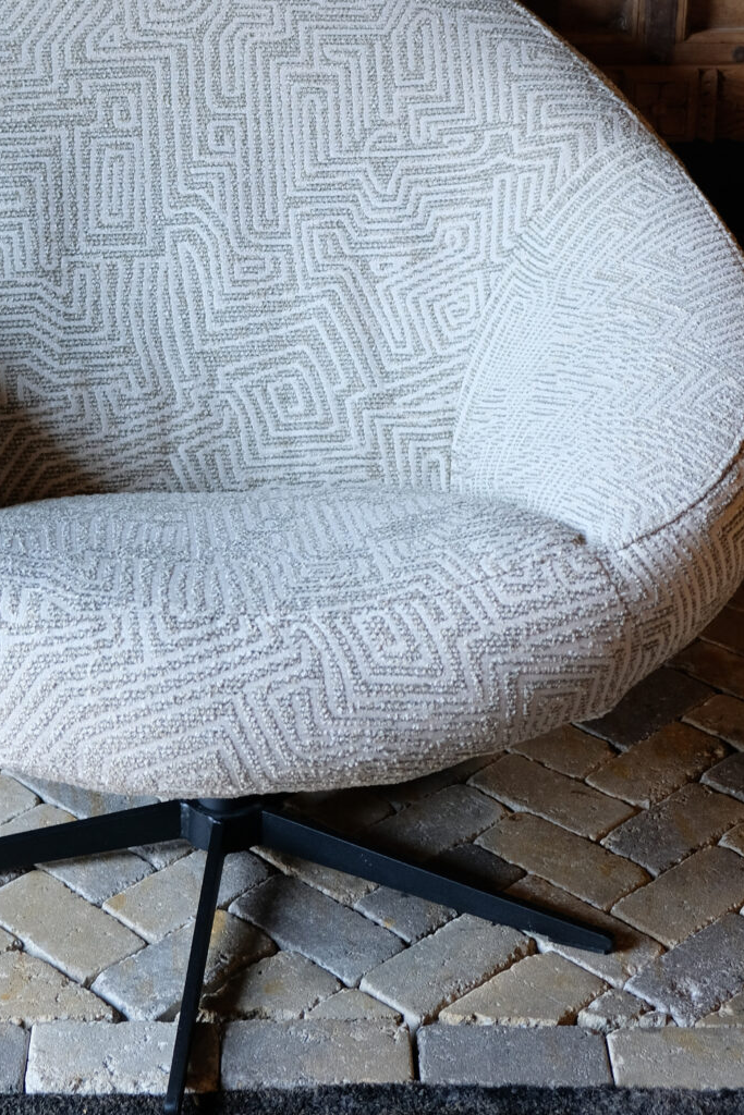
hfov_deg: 18.1
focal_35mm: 75
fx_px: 2324
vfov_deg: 26.2
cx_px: 248
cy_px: 139
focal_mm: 26.5
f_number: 3.2
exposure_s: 1/80
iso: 400
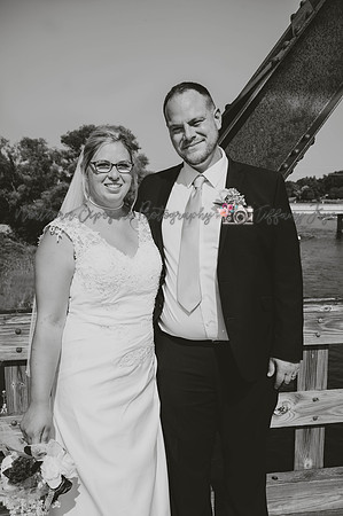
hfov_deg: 39.9
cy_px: 258
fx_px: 473
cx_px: 172
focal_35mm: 33
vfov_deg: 57.3
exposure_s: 1/400
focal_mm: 33
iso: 100
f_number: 7.1
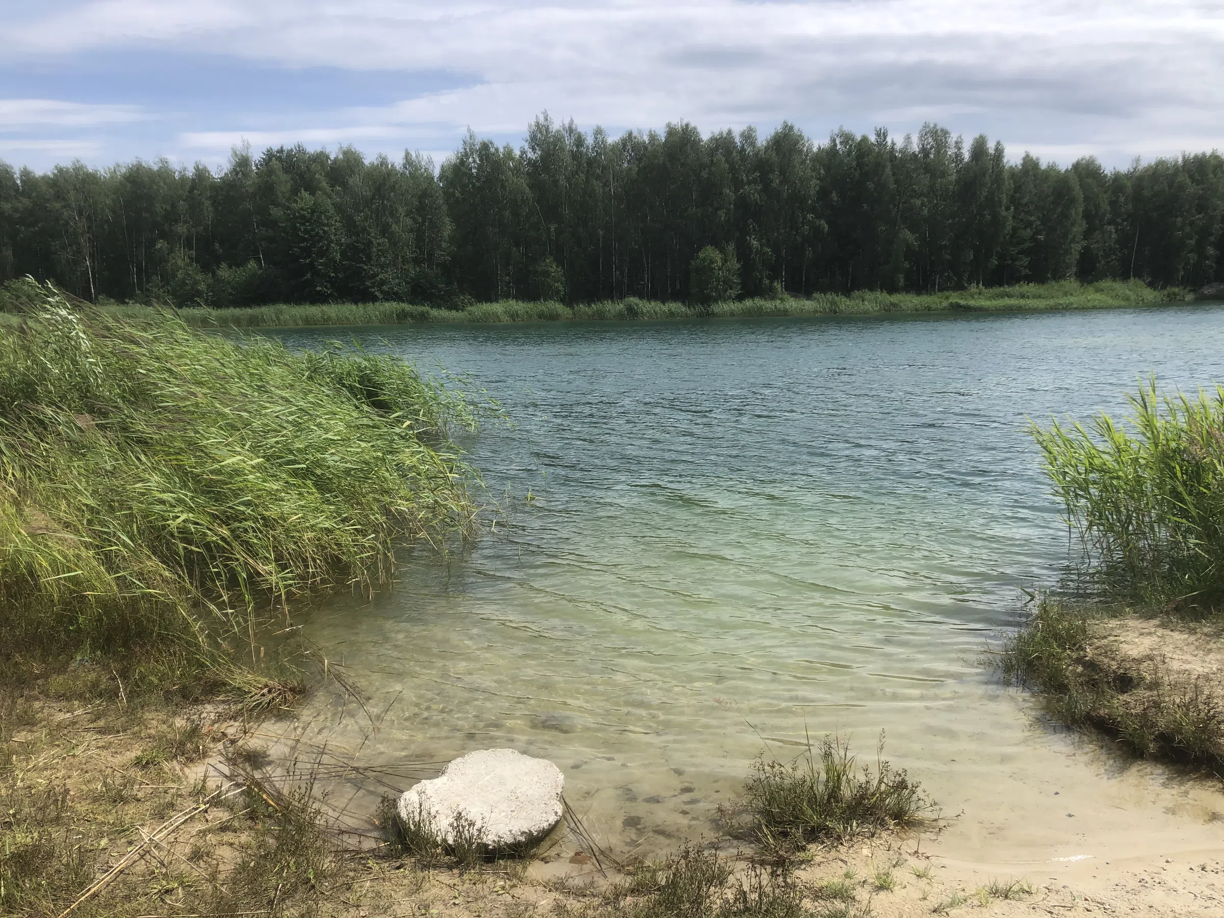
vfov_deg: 49.7
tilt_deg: -8.7
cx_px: 612
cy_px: 459
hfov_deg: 63.4
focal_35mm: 28
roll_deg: +0.2
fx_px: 990
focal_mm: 3.99
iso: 20
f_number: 1.8
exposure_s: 1/1736
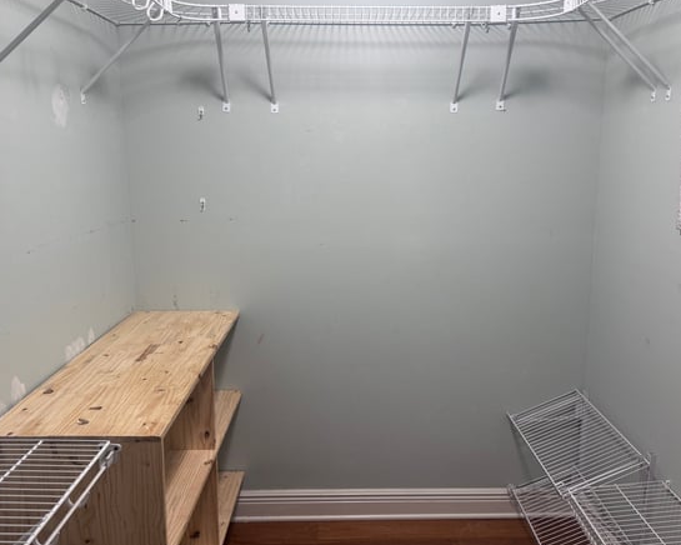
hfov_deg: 54.2
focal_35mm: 33
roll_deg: +1.1
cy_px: 284
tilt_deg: -10.3
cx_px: 350
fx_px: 665
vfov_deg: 44.5
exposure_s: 1/60
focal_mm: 6.76
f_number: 1.78
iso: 125
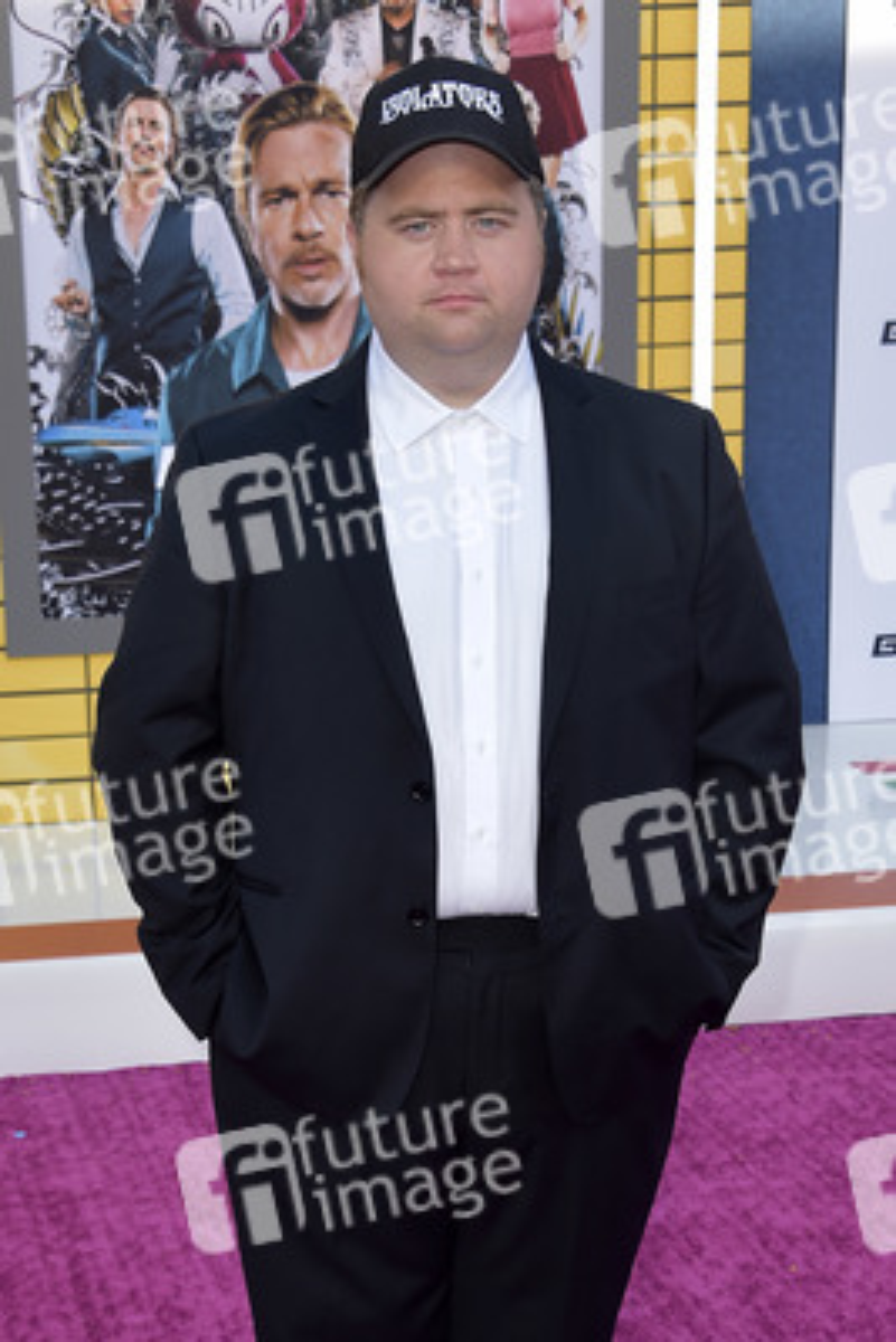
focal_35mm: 56
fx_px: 2089
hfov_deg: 24.2
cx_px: 448
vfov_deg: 35.6
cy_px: 671
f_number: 7.1
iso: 640
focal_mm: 56
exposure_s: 1/250
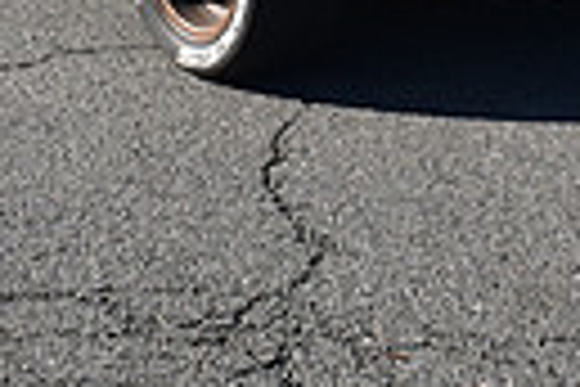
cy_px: -304
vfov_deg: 8.2
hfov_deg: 12.6
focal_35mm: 162
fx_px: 2610
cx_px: 499
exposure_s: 1/250
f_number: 8
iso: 200
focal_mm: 24
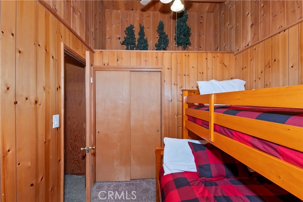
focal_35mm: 15
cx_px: 152
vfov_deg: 77.4
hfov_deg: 100.4
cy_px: 101
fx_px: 126
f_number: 8
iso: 400
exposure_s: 1/30
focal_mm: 10
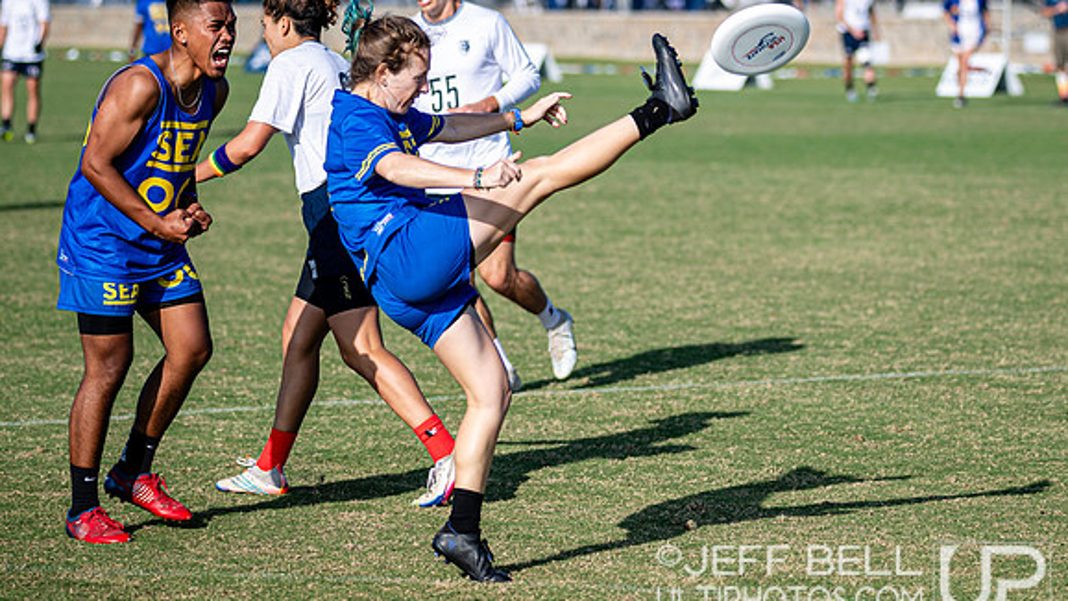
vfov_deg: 6.9
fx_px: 5012
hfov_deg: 12.2
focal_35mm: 177
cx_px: 643
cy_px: 207
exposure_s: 1/2000
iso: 100
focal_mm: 120
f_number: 3.2
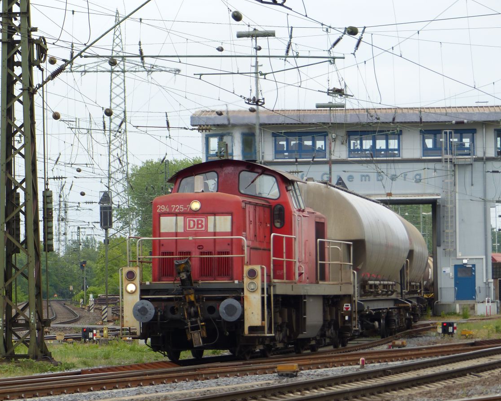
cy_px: 201
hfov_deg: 8.7
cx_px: 233
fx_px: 3278
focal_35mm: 221
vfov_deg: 7.0
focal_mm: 37.9
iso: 100
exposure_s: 1/500
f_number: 2.8
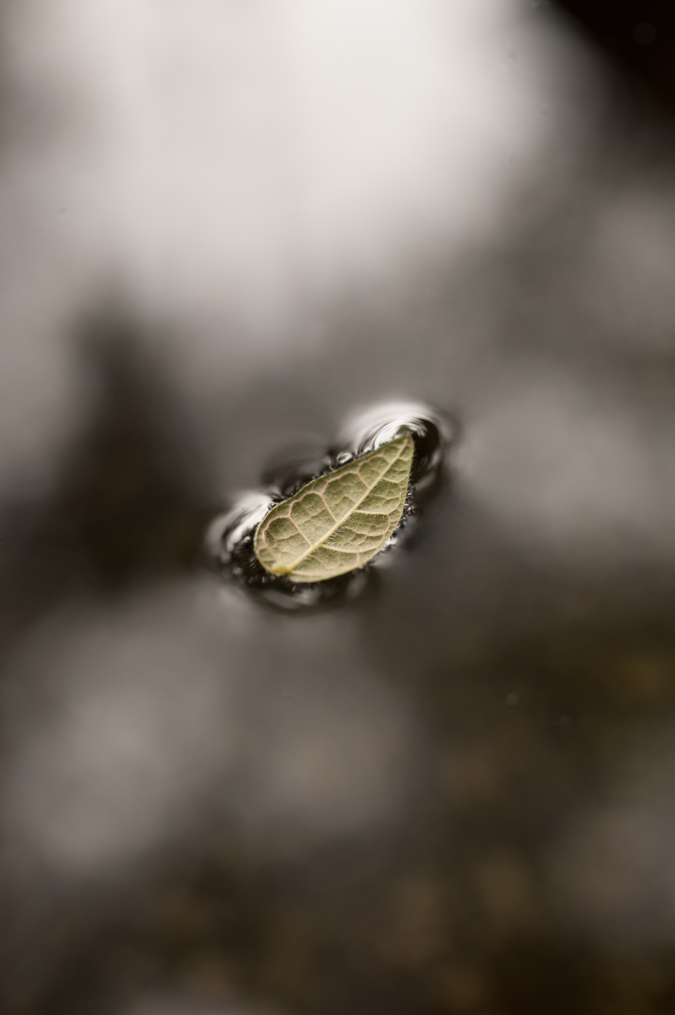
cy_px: 508
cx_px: 338
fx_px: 1690
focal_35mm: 60
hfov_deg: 22.6
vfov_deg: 33.4
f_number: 5
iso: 450
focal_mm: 60
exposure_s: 1/125
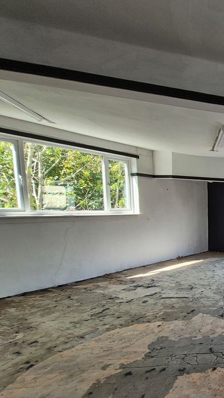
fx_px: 243
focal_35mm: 23
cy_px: 228
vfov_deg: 78.2
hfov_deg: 36.2
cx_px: 279
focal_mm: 1.74
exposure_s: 1/138
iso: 50
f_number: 2.2
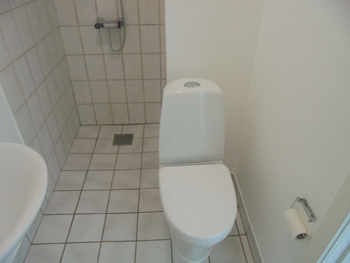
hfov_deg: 67.3
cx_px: 175
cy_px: 132
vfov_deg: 53.1
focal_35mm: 26
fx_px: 263
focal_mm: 4.6
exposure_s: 1/80
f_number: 3.5
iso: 250
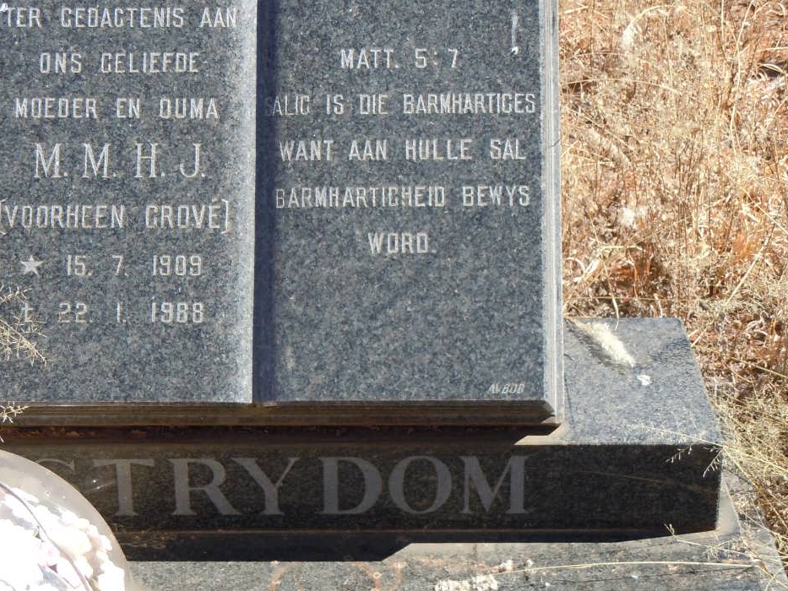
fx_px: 2254
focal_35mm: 99
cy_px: 305
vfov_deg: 14.9
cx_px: 288
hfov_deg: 19.8
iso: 200
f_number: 4.3
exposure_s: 1/500
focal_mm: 13.9
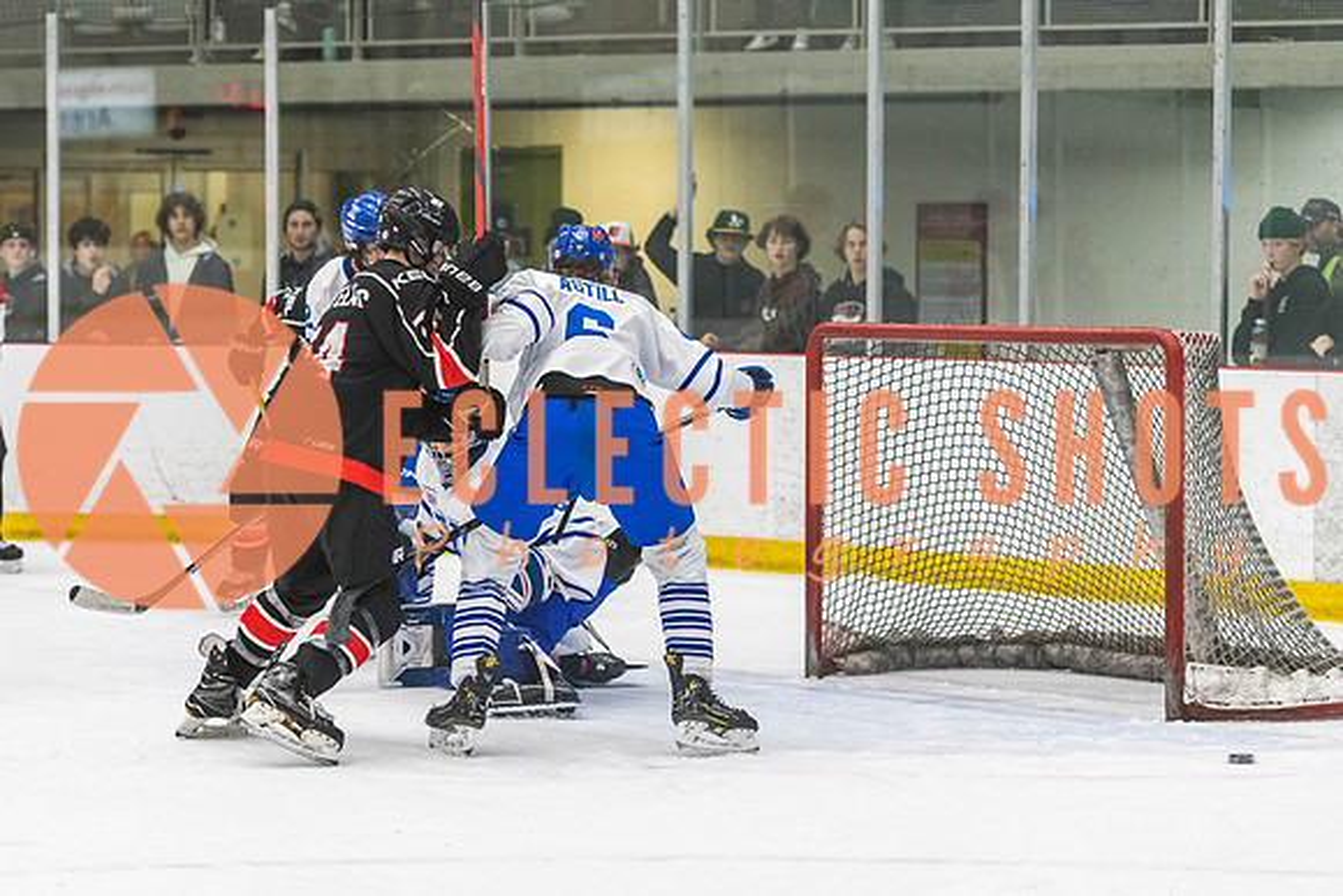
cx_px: 491
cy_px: 446
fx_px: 5123
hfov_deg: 14.9
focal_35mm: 137
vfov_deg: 10.0
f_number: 2.8
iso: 2000
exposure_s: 1/640
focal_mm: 100
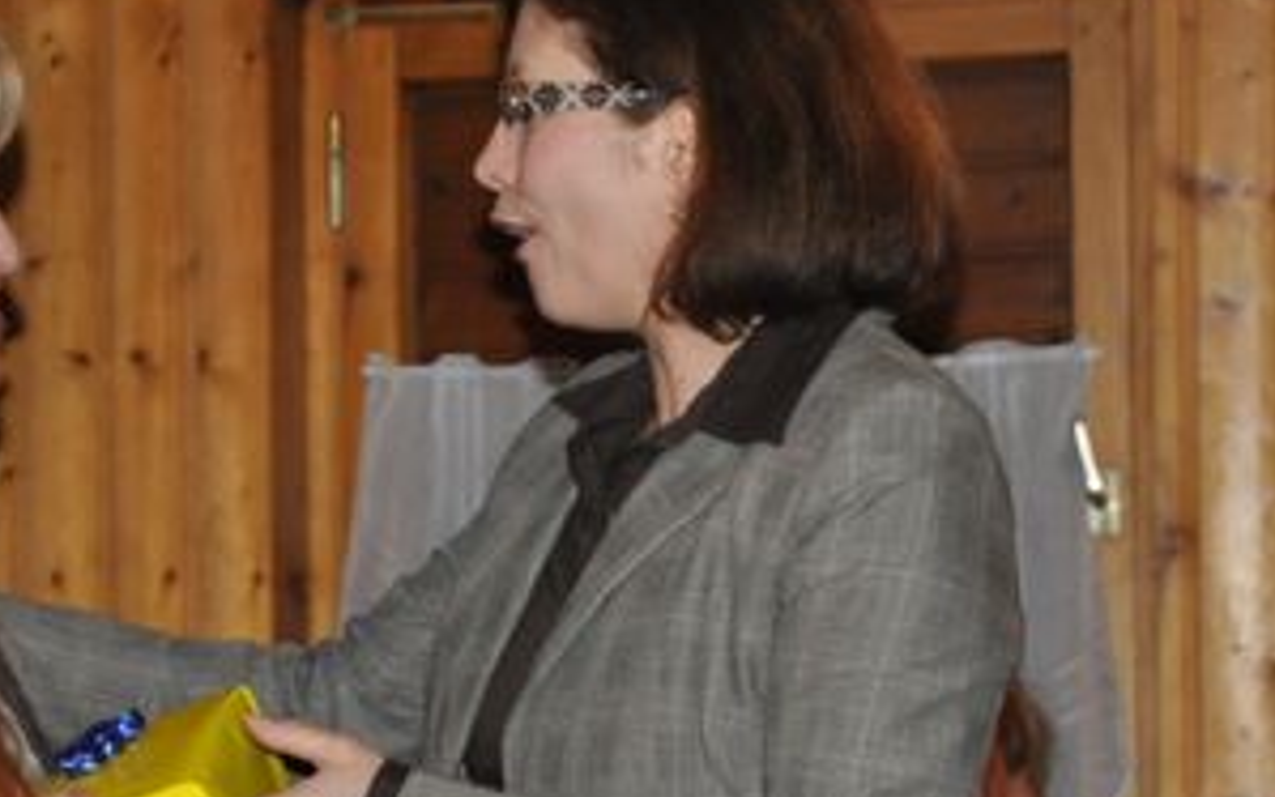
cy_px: 437
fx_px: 5005
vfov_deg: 9.1
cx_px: 461
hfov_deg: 14.5
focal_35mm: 144
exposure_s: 1/60
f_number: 4.5
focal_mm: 44
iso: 800
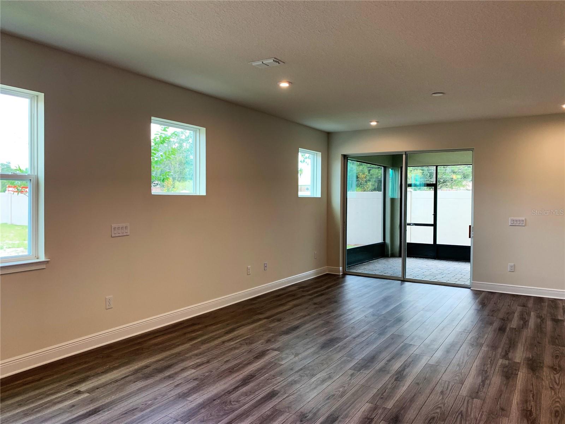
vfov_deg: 53.1
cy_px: 212
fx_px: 424
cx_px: 282
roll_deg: -0.7
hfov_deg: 67.3
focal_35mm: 26
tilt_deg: +0.7
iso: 64
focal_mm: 4.25
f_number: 1.8
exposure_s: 1/120
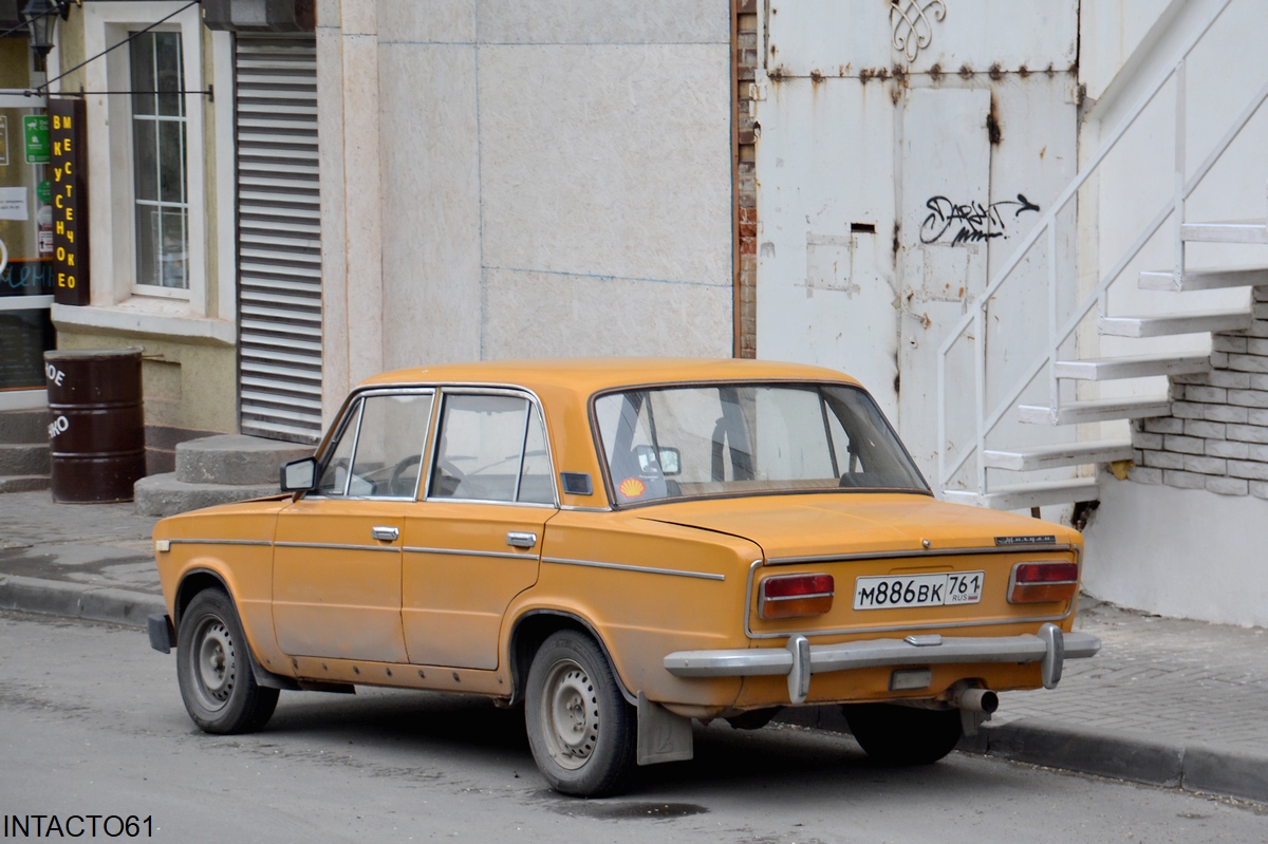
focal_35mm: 112
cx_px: 634
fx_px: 3961
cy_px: 422
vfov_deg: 12.2
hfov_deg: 18.2
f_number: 5.6
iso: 250
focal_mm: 75
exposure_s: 1/125
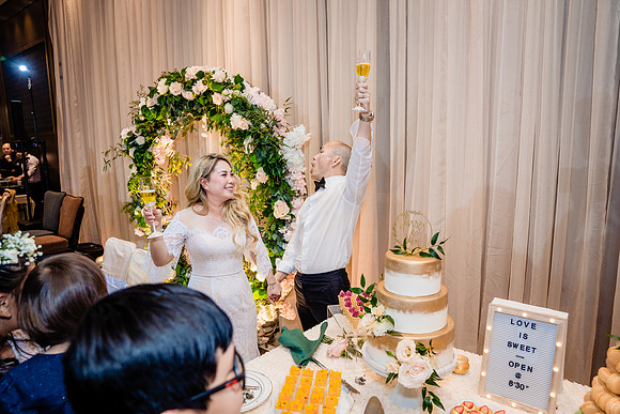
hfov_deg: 73.7
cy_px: 207
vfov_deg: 53.2
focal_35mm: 24
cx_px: 310
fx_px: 413
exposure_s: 1/160
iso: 1000
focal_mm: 24
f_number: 4
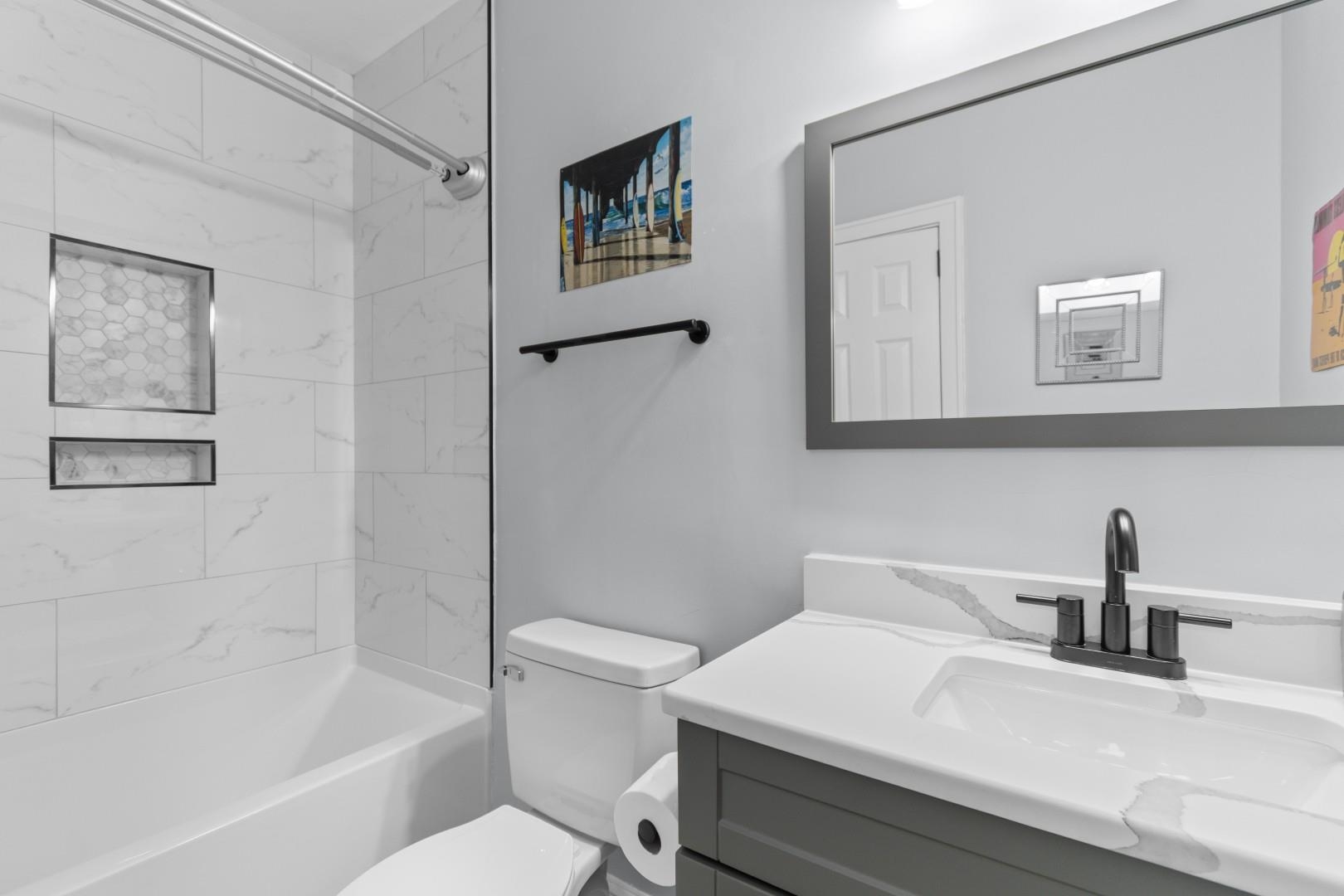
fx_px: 560
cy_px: 448
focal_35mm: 15
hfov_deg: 100.4
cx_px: 672
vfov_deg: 77.3
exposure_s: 1/6
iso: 100
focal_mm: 10
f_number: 4.5
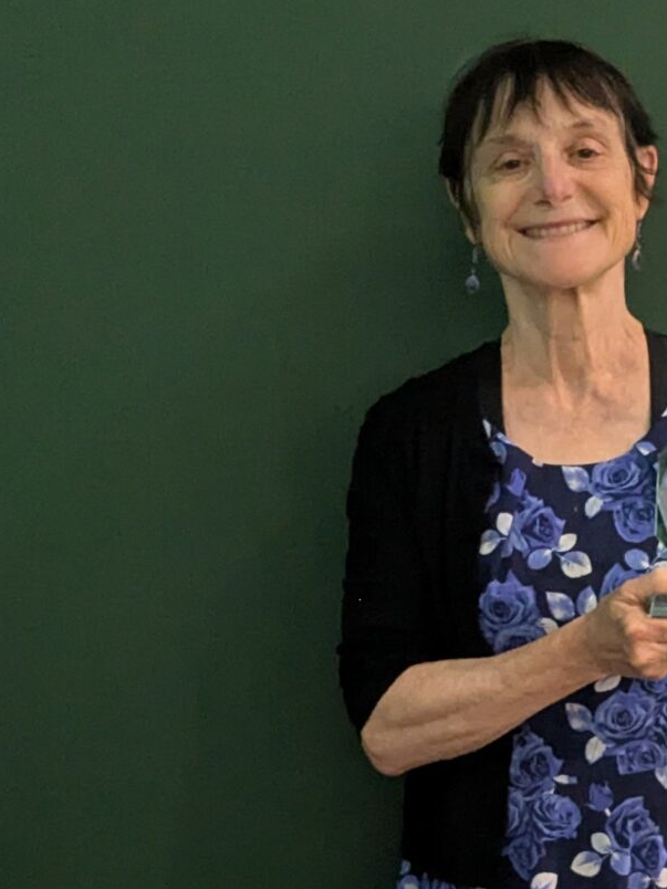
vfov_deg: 22.0
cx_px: 642
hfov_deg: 16.9
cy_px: 881
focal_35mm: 86
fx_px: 2209
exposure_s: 1/99.9
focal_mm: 4.38
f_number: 1.73
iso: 678
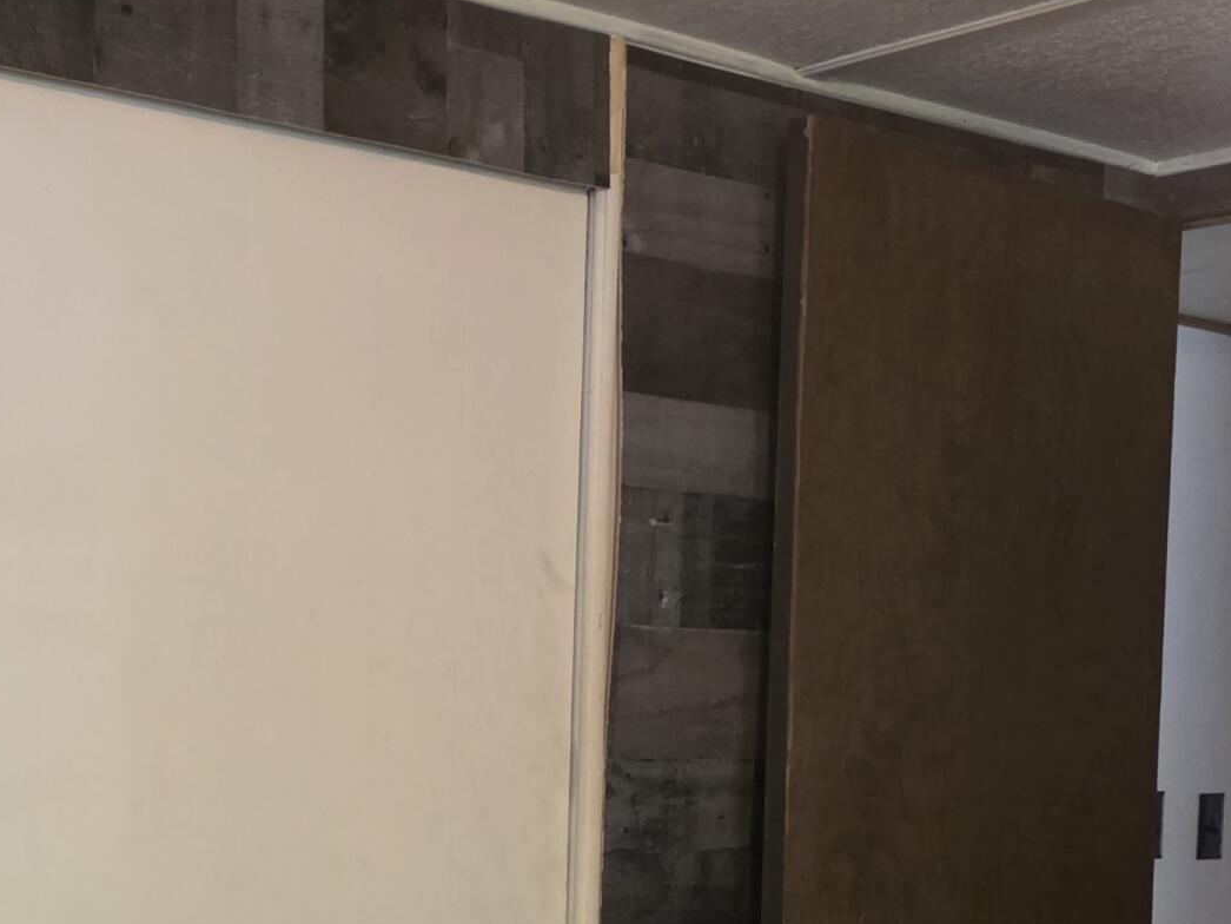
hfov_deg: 29.3
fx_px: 2347
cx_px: 475
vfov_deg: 21.9
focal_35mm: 66
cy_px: 784
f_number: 1.7
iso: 1250
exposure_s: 1/120
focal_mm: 6.3
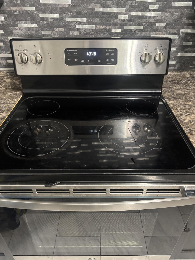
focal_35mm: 26
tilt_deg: -35.4
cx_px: 98
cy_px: 130
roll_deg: +0.7
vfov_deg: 67.3
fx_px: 195
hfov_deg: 53.1
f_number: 1.6
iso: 500
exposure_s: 1/30
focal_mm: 5.96
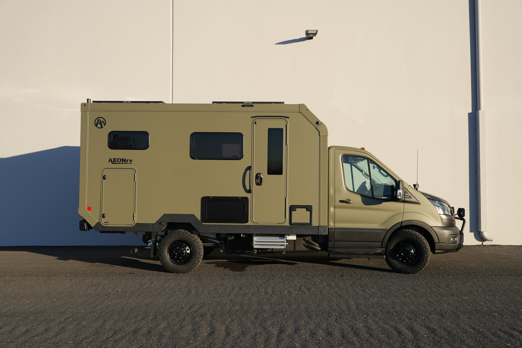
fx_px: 435
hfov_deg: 61.9
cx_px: 261
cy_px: 174
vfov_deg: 43.6
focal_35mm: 30
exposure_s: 1/320
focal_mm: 30
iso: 100
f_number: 5.6
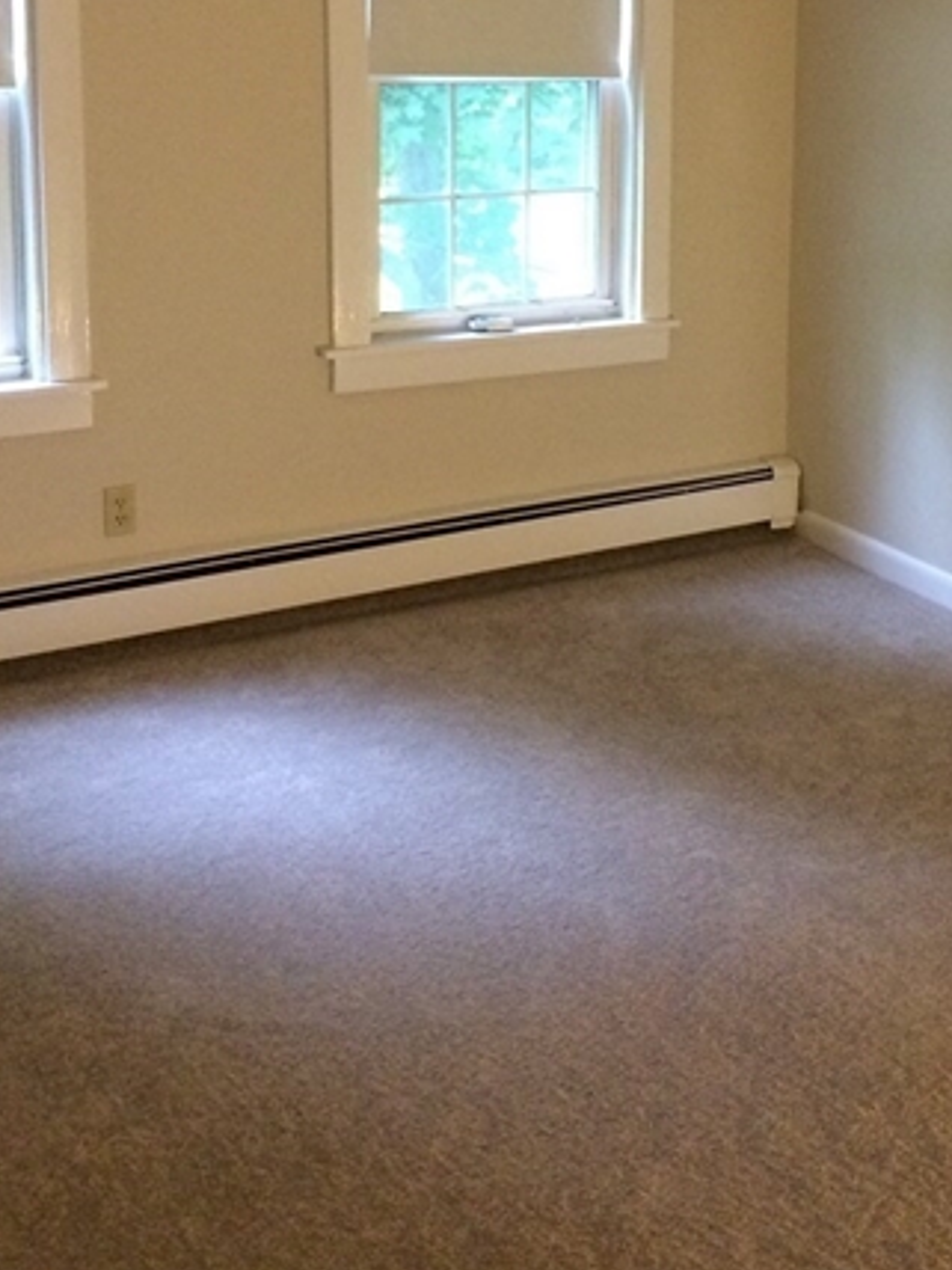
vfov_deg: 35.6
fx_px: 1907
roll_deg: -0.3
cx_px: 691
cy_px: 258
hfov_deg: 27.7
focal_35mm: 52
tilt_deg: -8.6
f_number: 2.2
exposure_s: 1/30
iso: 250
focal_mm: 4.15
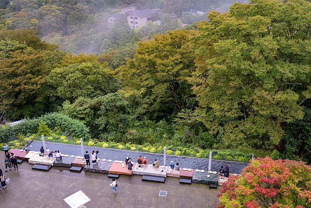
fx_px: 328
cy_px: 104
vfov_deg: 35.1
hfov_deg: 50.7
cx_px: 156
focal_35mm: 38
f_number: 4
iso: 110
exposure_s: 1/80
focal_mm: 38
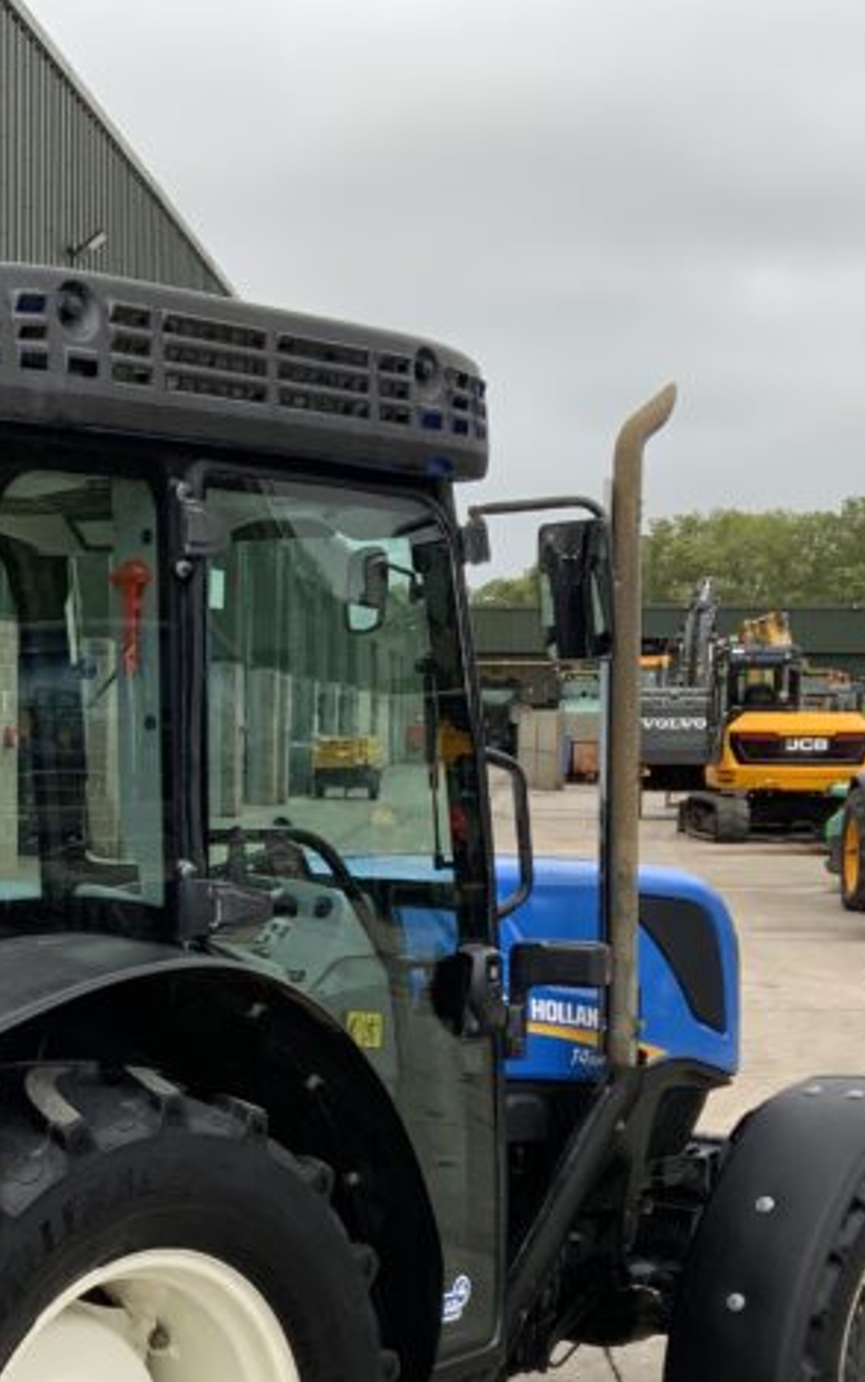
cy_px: 1103
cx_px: 156
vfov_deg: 29.9
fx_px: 2526
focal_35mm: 67
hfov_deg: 19.2
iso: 16
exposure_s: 1/344
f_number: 1.8
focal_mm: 3
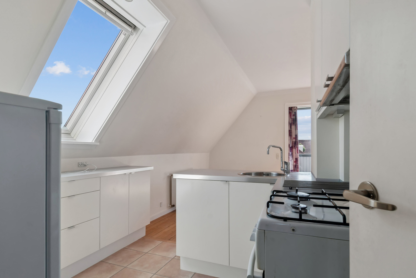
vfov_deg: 67.4
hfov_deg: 90.0
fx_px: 208
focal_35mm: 18
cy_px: 139
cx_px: 208
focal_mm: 12
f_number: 10
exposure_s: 1/80
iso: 200
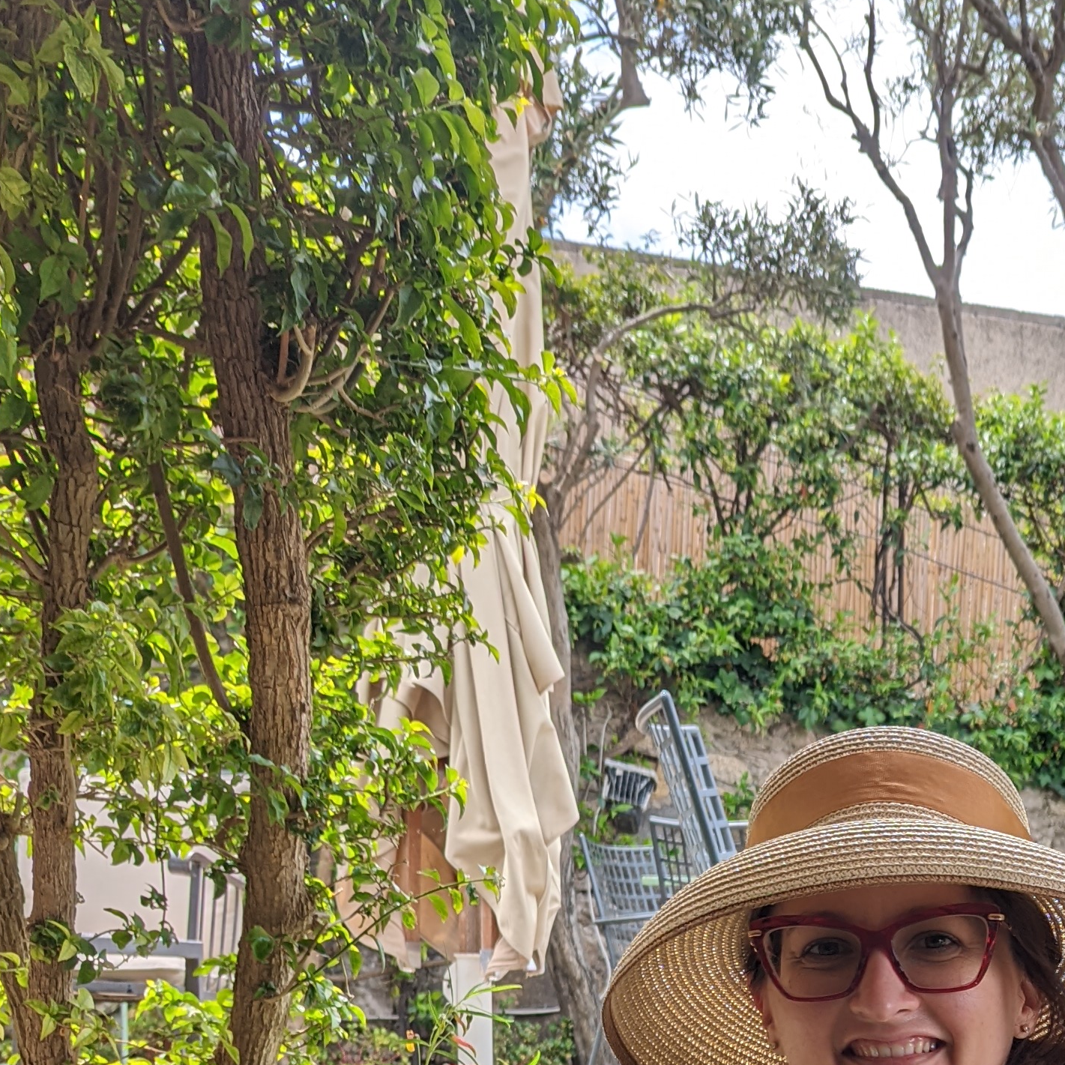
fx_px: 2123
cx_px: 1108
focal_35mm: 61
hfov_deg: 26.4
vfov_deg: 25.5
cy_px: 1249
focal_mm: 6.81
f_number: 1.85
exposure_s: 1/913
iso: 37
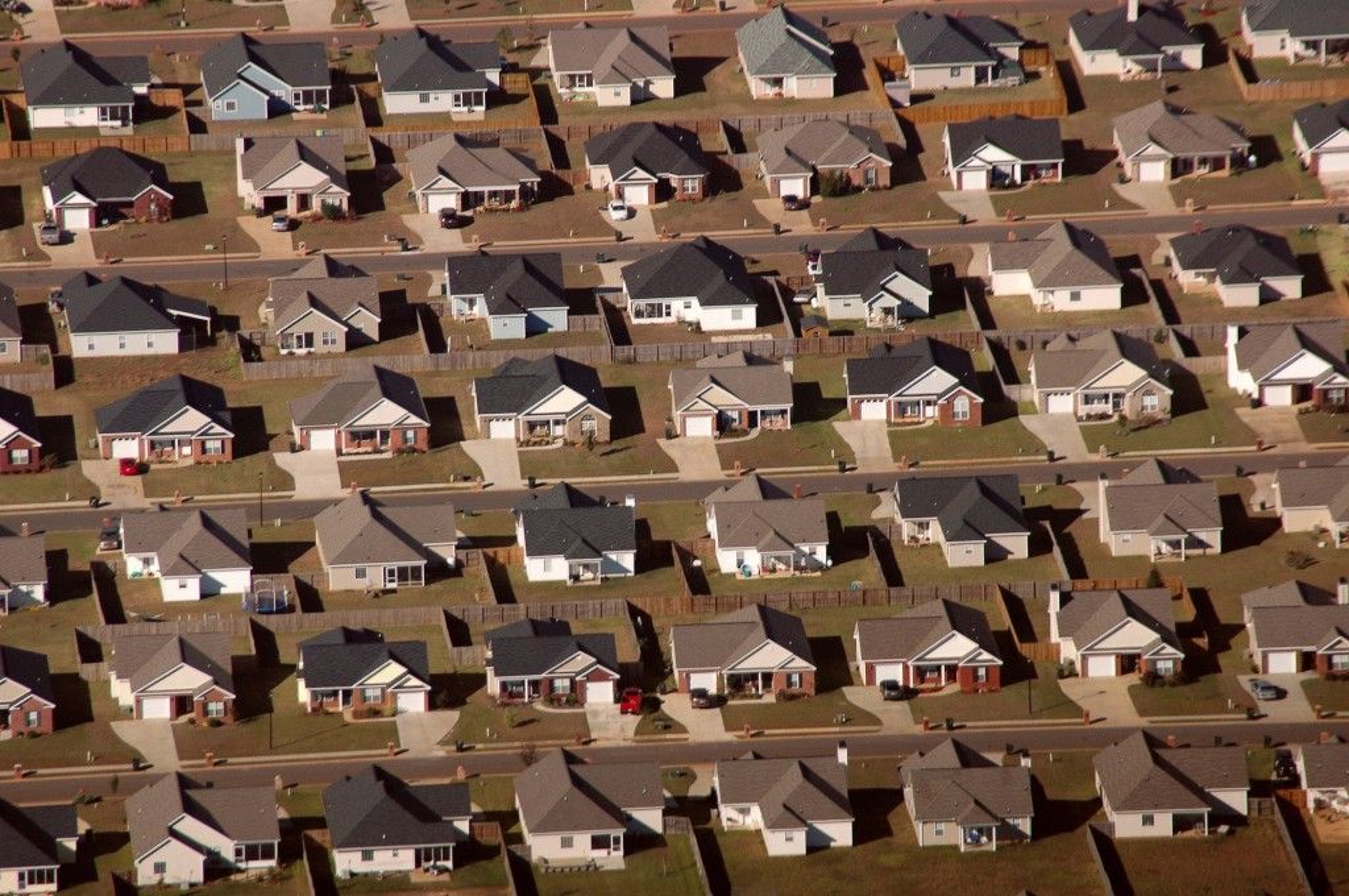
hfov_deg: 4.6
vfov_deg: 3.0
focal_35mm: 450
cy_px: 448
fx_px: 16841
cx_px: 674
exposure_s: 1/500
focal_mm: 300
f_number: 8
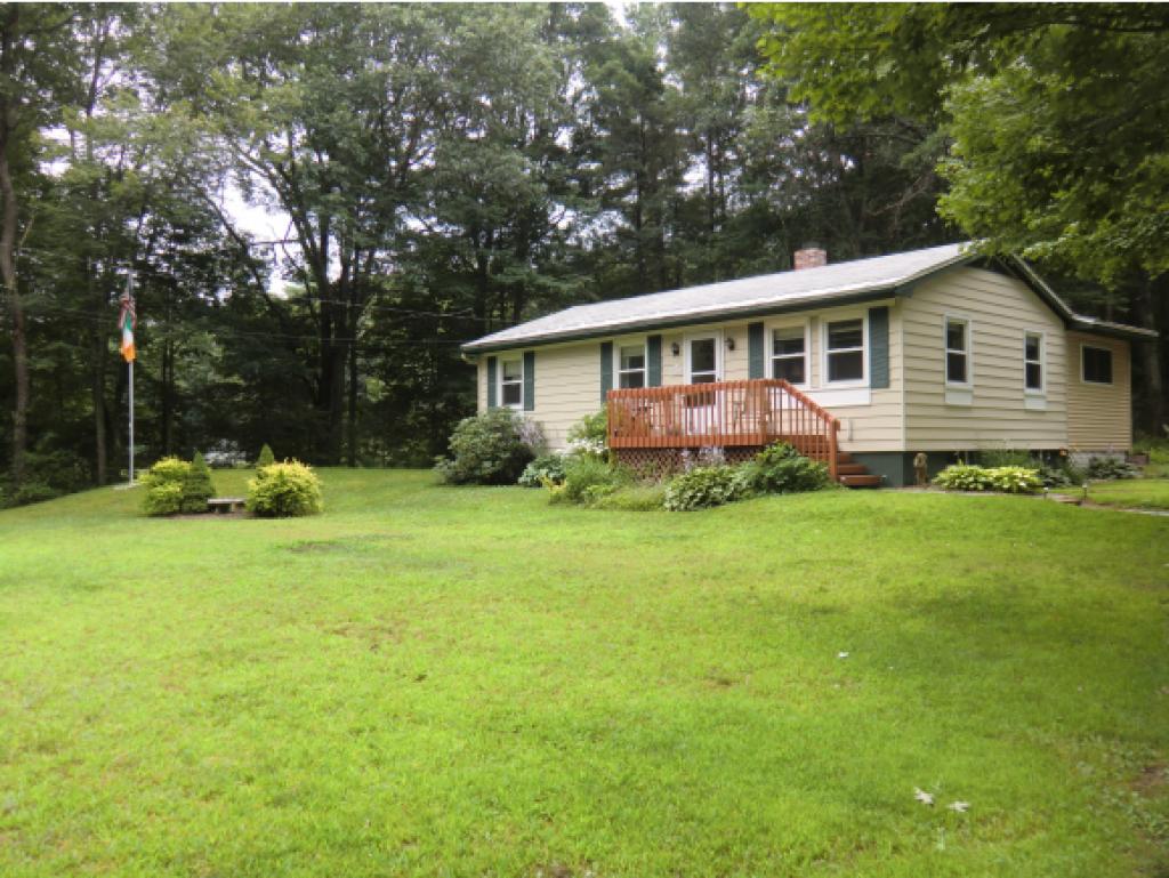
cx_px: 584
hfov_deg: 61.6
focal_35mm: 29
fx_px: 980
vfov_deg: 48.3
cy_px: 439
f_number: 3.5
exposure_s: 1/160
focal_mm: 5.2
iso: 64
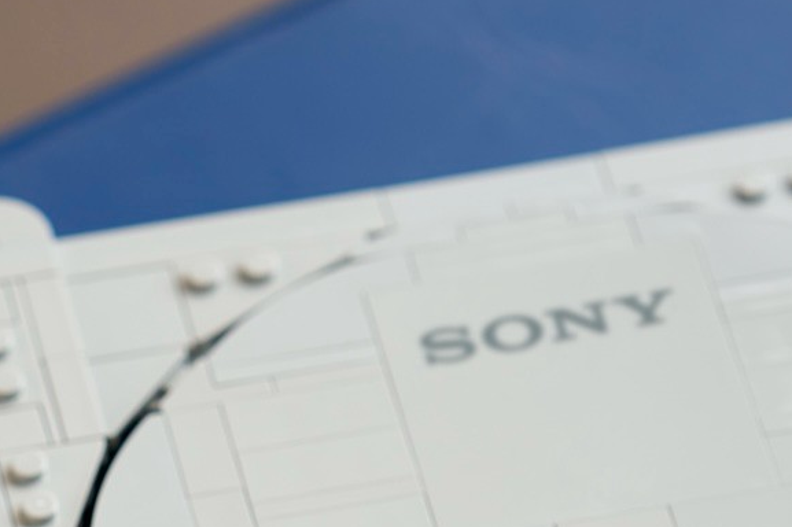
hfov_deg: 5.7
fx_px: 7981
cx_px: 41
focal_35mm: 363
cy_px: 843
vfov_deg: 3.8
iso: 320
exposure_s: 1/60
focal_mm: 109
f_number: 3.5
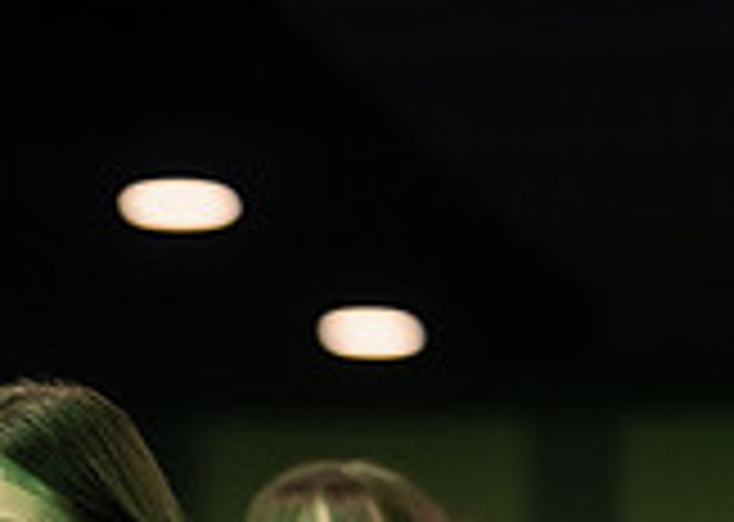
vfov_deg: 7.5
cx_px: -9
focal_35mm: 189
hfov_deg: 10.6
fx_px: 3935
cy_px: 806
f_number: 1.2
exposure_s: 1/500
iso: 1250
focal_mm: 50
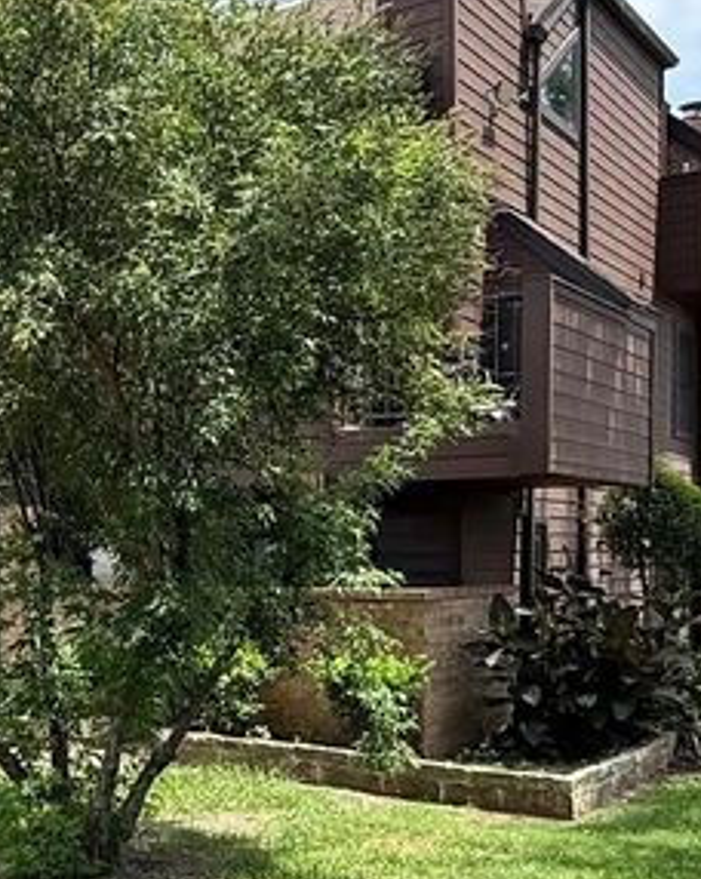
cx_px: 138
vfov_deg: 37.8
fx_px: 1273
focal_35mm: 49
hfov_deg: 30.0
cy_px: 569
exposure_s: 1/726
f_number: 2.2
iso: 64
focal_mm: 2.22
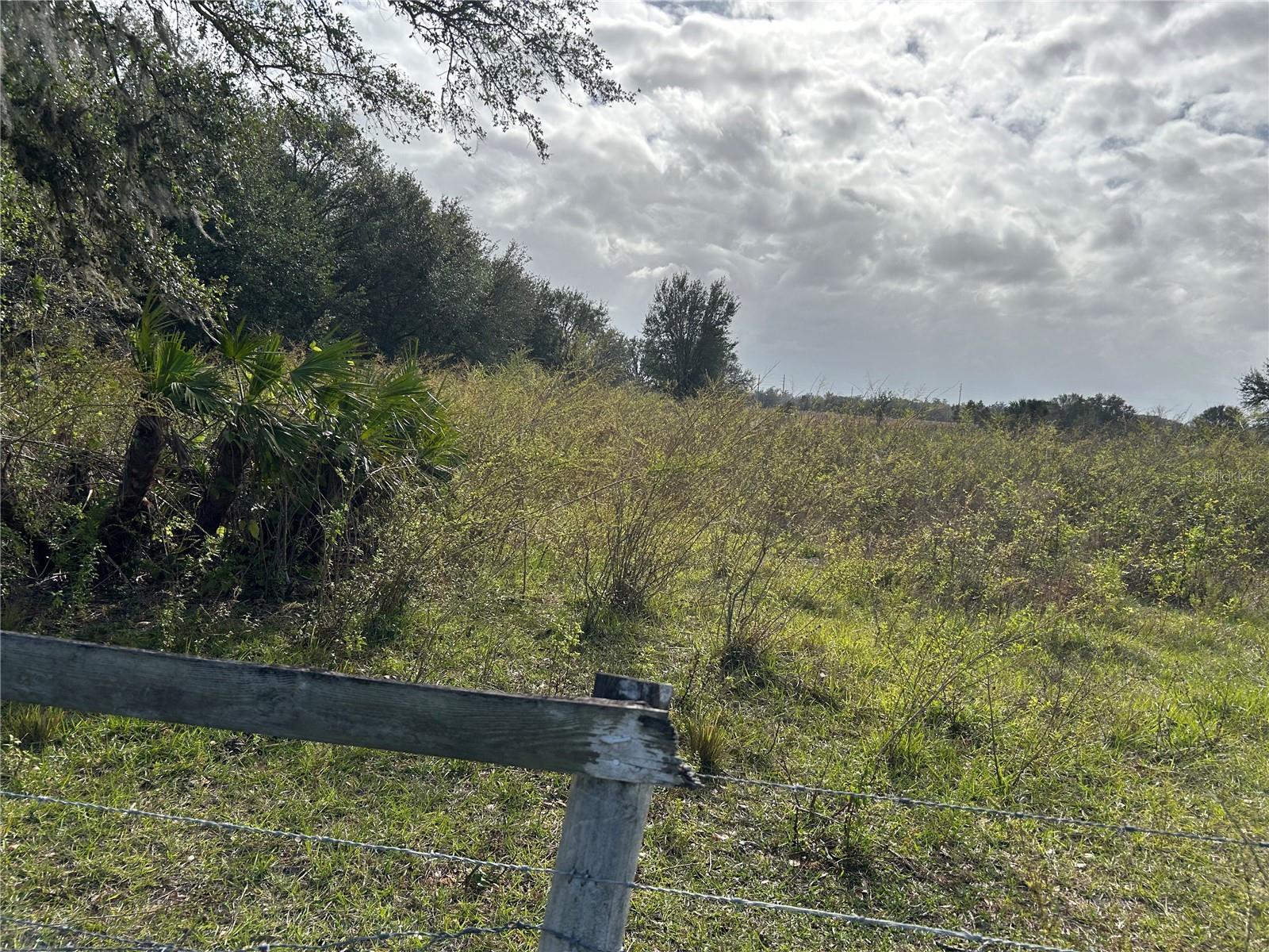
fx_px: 953
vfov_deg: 53.1
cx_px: 634
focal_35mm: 26
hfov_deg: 67.3
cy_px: 476
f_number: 1.5
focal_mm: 5.7
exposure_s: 1/7463
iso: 50
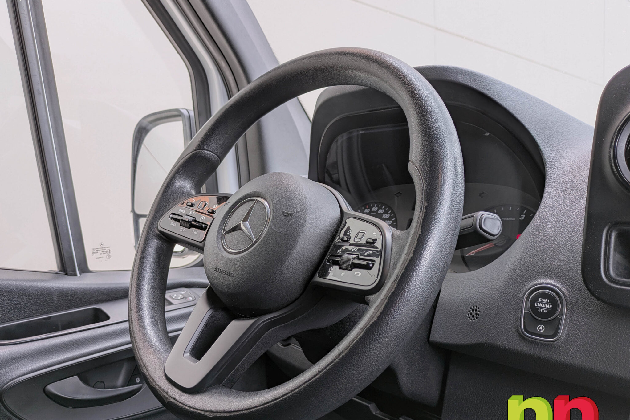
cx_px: 315
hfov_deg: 71.5
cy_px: 235
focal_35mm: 25
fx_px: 437
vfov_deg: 51.2
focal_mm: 6.86
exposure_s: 1/3200
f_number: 1.8
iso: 80
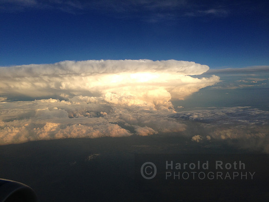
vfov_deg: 42.9
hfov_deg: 55.4
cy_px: 101
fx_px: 256
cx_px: 134
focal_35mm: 33
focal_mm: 4.13
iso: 50
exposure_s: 1/1022
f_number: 2.4
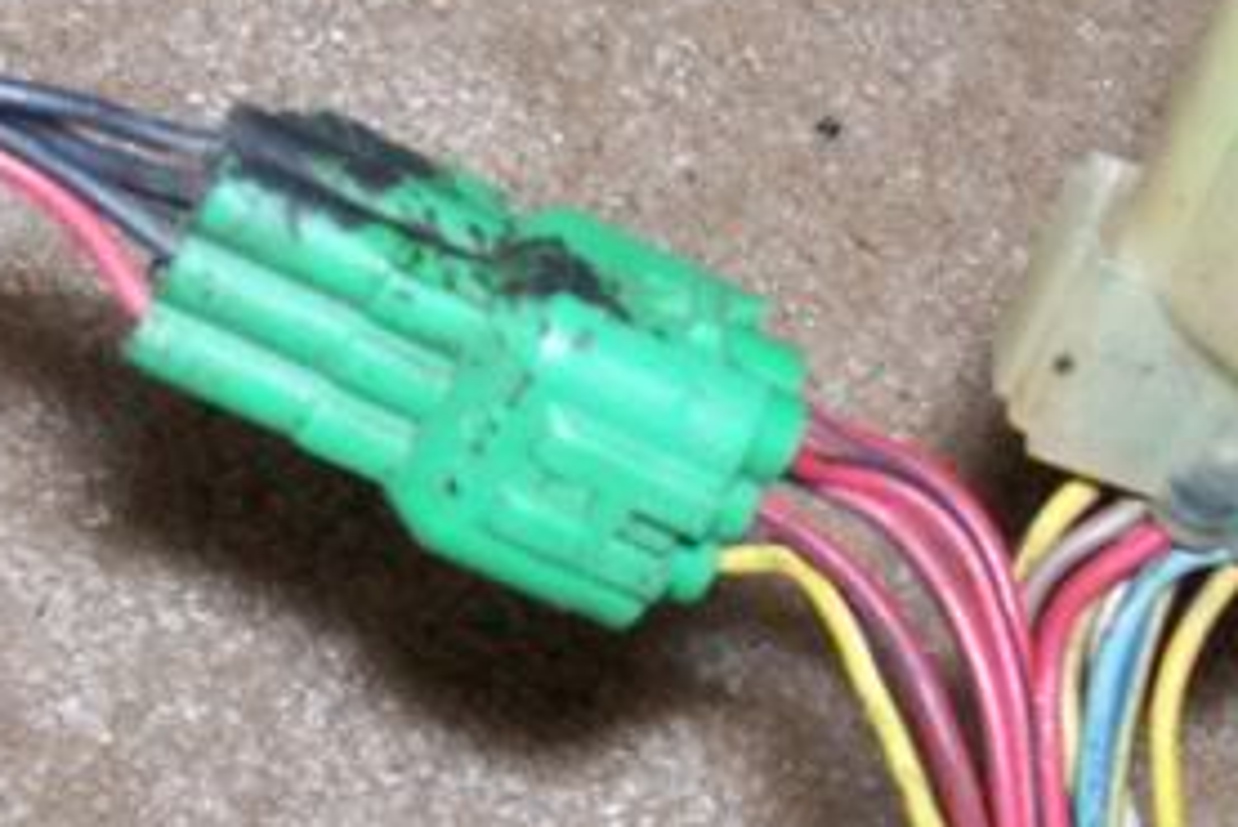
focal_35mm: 102
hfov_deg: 20.0
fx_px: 3509
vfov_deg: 13.4
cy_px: 349
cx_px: 456
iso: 80
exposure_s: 1/64
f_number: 2.7
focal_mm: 5.6
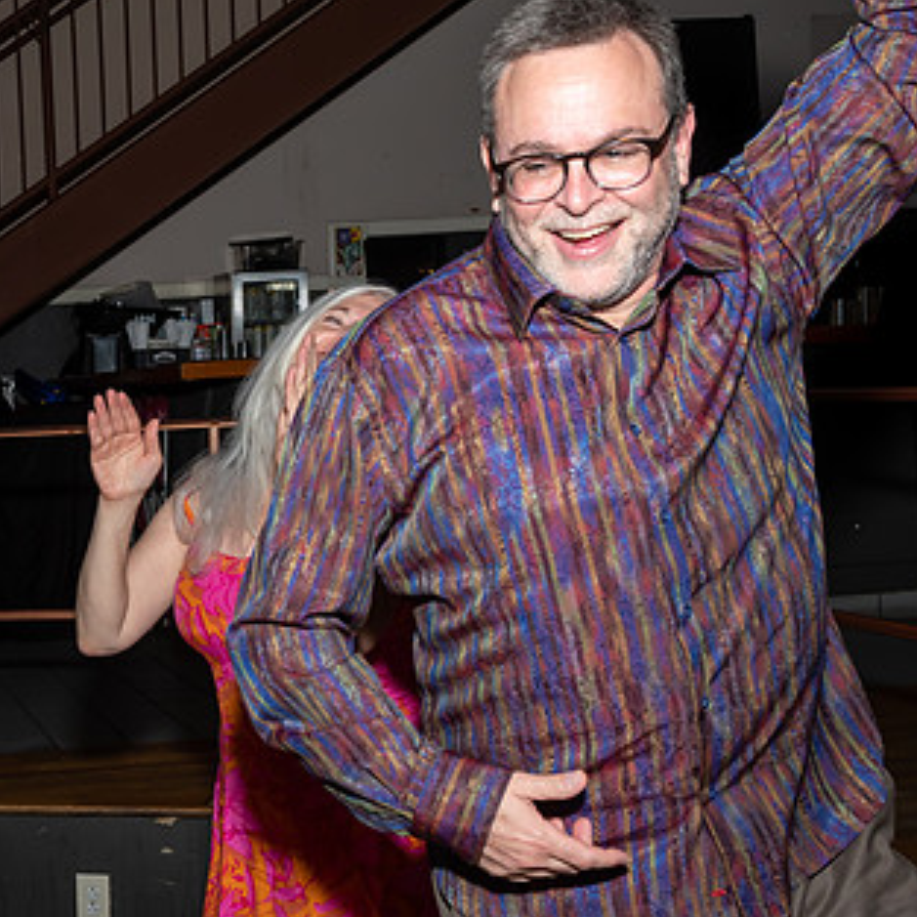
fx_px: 1618
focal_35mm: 54
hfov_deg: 29.3
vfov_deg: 31.6
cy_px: 541
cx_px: -30
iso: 400
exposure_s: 1/250
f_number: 6.3
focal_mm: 18
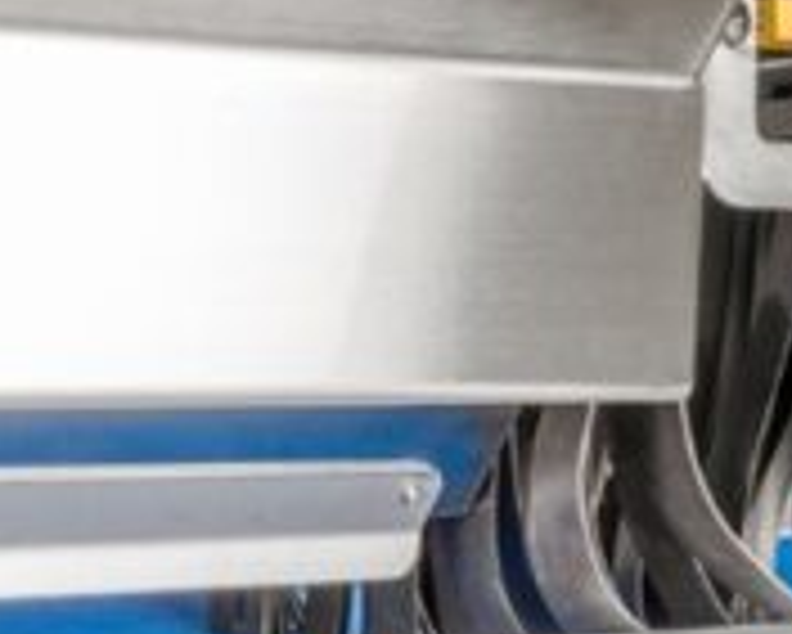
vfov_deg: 12.2
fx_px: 2979
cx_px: 1030
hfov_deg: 14.5
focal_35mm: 127
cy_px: 387
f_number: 13
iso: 100
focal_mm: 34
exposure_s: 1/125
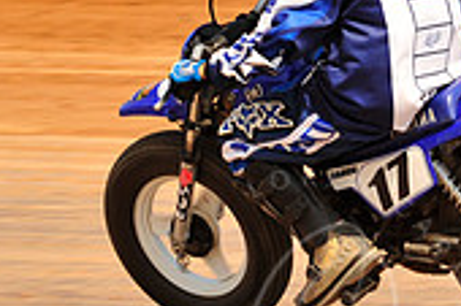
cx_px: 309
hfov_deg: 3.0
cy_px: 81
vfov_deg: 2.0
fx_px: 8712
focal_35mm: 681
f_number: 9
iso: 200
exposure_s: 1/400
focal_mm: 200
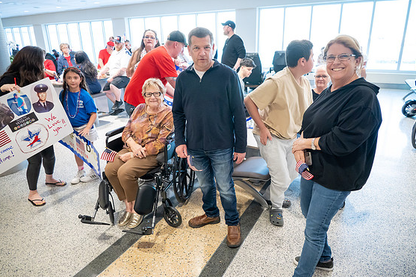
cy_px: 137
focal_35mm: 25
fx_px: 289
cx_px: 207
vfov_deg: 51.3
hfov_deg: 71.5
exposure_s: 1/200
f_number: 4
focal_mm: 24
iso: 7200
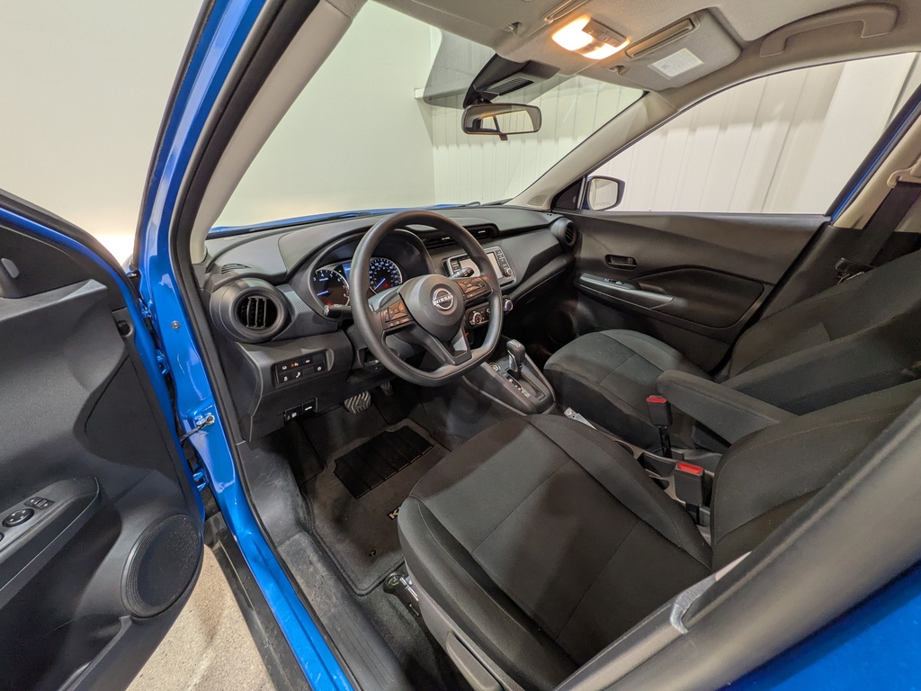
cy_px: 346
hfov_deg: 102.1
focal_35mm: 14
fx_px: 372
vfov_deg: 85.7
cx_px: 460
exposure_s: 1/30
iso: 49
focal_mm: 1.83
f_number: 2.2
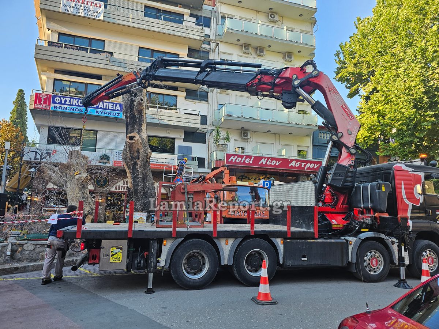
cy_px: 164
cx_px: 220
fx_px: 292
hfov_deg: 73.9
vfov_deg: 58.9
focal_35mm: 23
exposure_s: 1/180
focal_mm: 6.3
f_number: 1.7
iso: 25
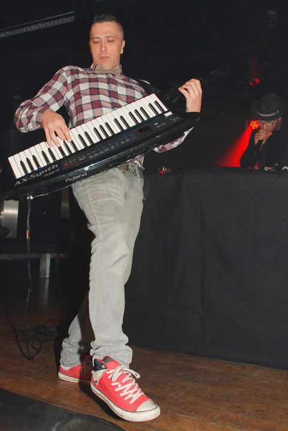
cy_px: 216
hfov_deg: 43.7
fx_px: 359
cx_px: 144
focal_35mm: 30
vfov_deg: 61.9
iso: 320
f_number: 5.6
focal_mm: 20
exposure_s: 1/60
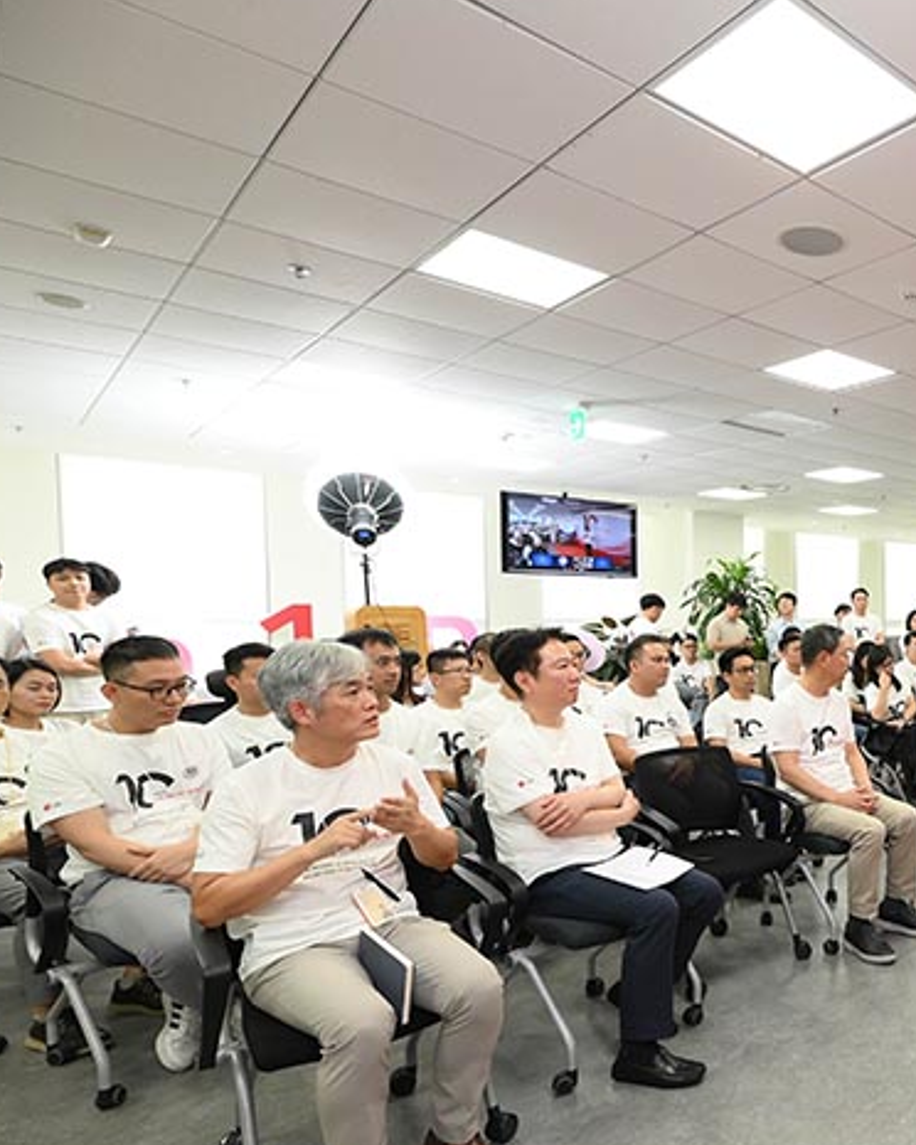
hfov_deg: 47.7
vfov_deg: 69.9
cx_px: 933
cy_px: 657
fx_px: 813
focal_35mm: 24
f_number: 4.5
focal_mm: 14
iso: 1250
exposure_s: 1/160
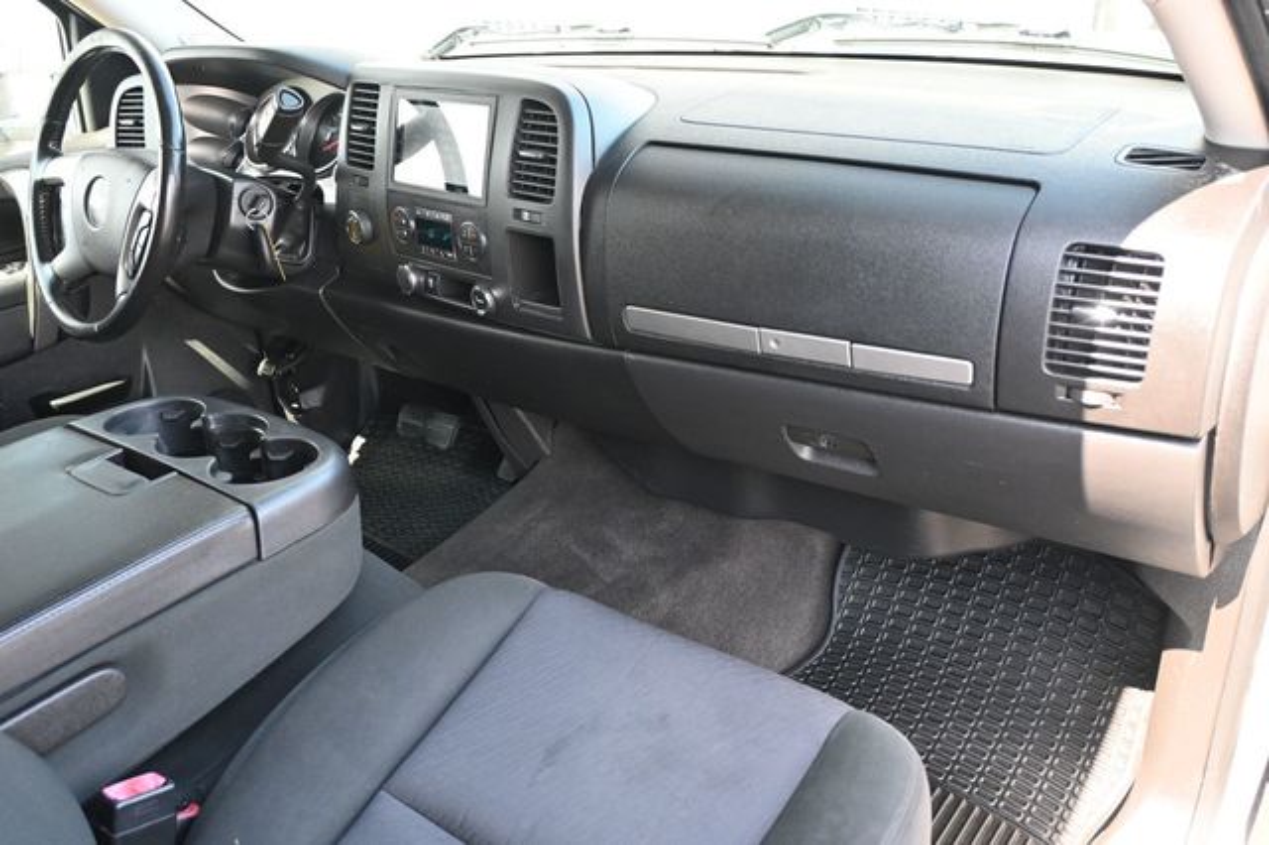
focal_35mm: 30
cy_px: 422
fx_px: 1057
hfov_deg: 62.0
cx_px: 634
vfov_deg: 43.6
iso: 1250
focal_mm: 20
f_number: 3.8
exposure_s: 1/125
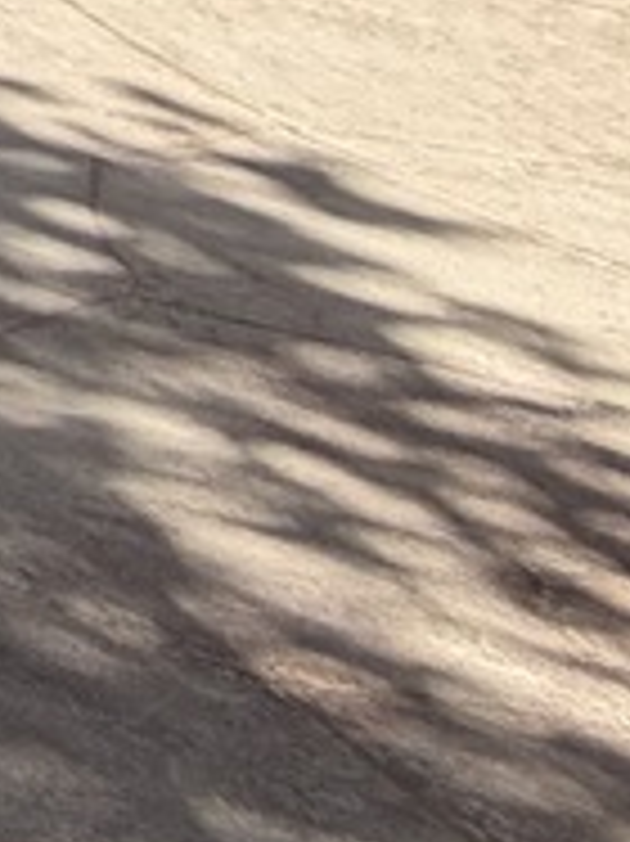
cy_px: -1243
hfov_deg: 6.3
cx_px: -2556
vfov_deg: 13.1
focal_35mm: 108
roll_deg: -1.8
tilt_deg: +2.2
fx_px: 2624
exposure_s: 1/672
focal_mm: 2.22
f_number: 2.2
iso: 40
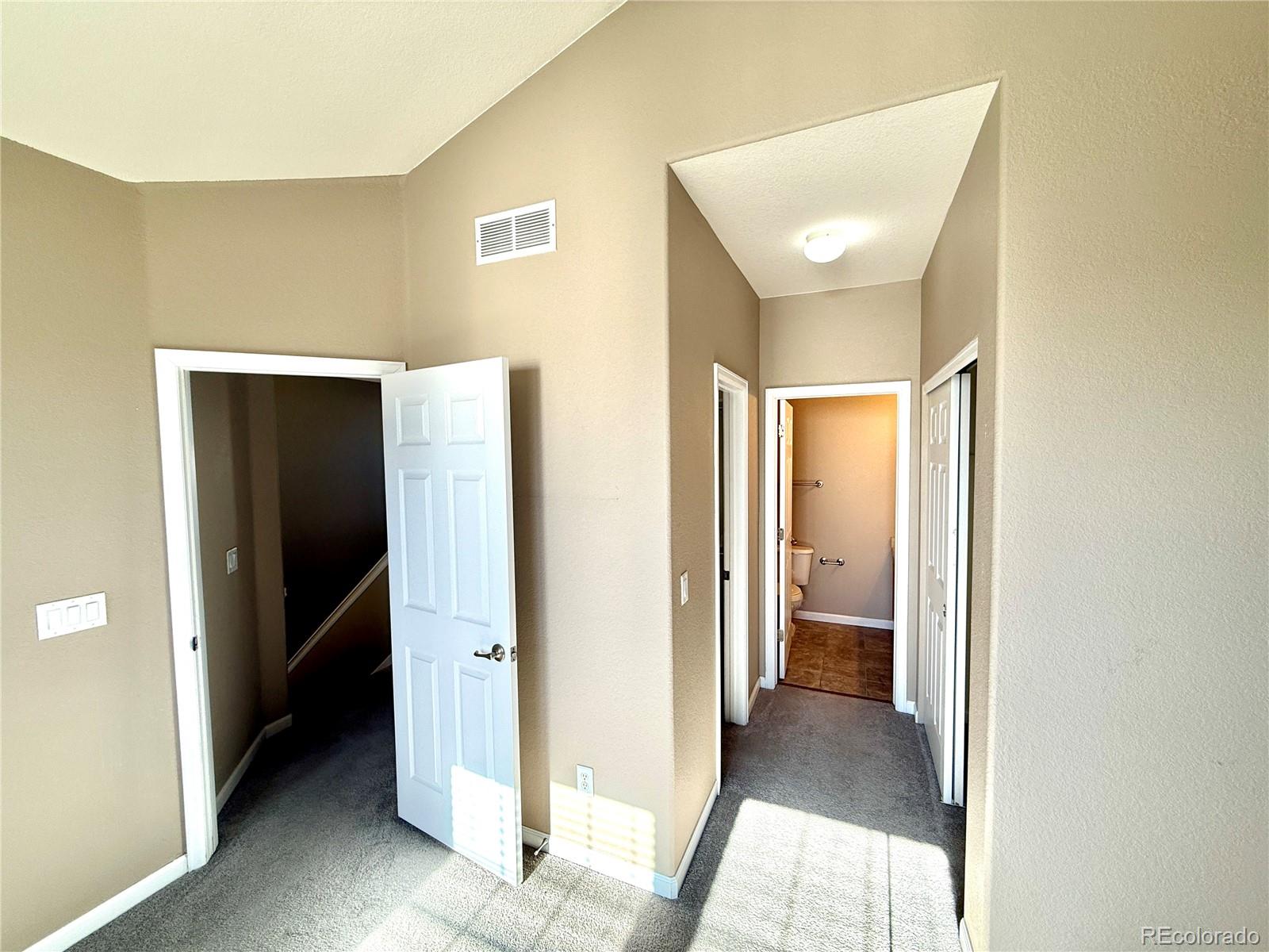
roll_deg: +0.7
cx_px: 634
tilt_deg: -2.5
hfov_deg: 102.1
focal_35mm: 14
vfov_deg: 85.7
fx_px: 513
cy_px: 476
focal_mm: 2.22
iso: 64
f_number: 2.2
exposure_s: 1/207
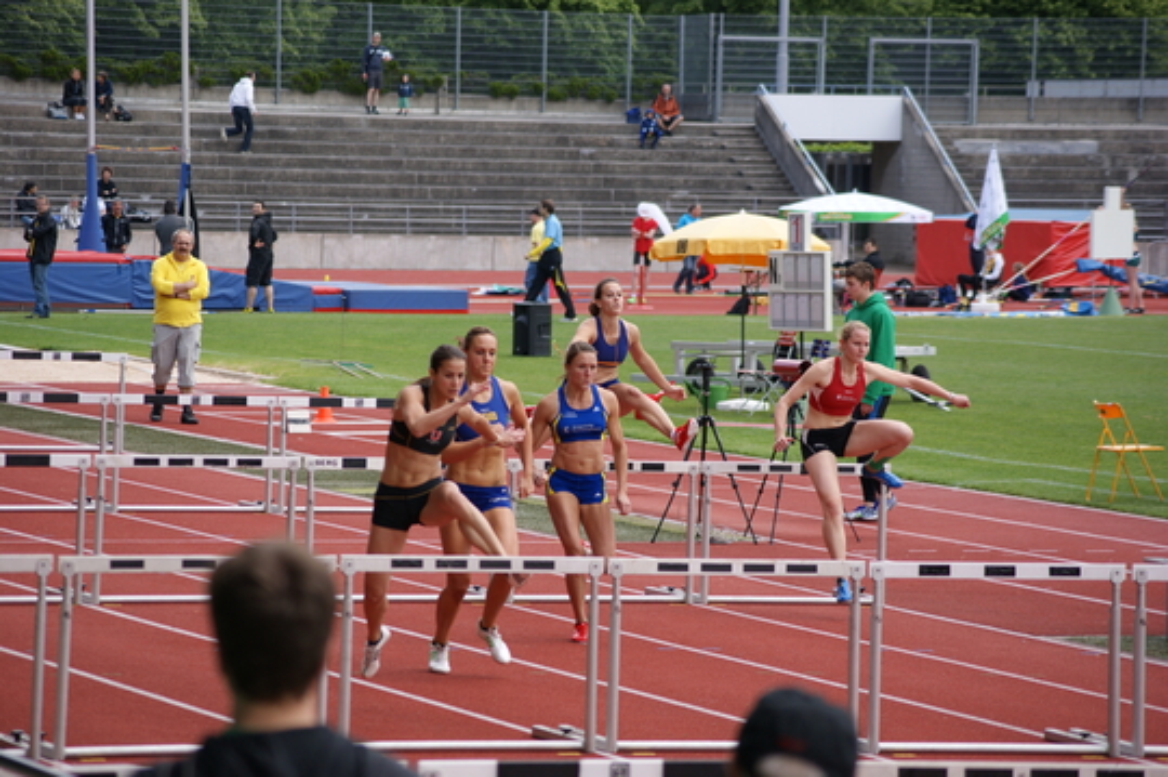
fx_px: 6321
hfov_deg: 10.6
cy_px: 388
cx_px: 584
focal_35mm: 195
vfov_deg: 7.0
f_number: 4.5
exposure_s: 1/400
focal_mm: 130
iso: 100
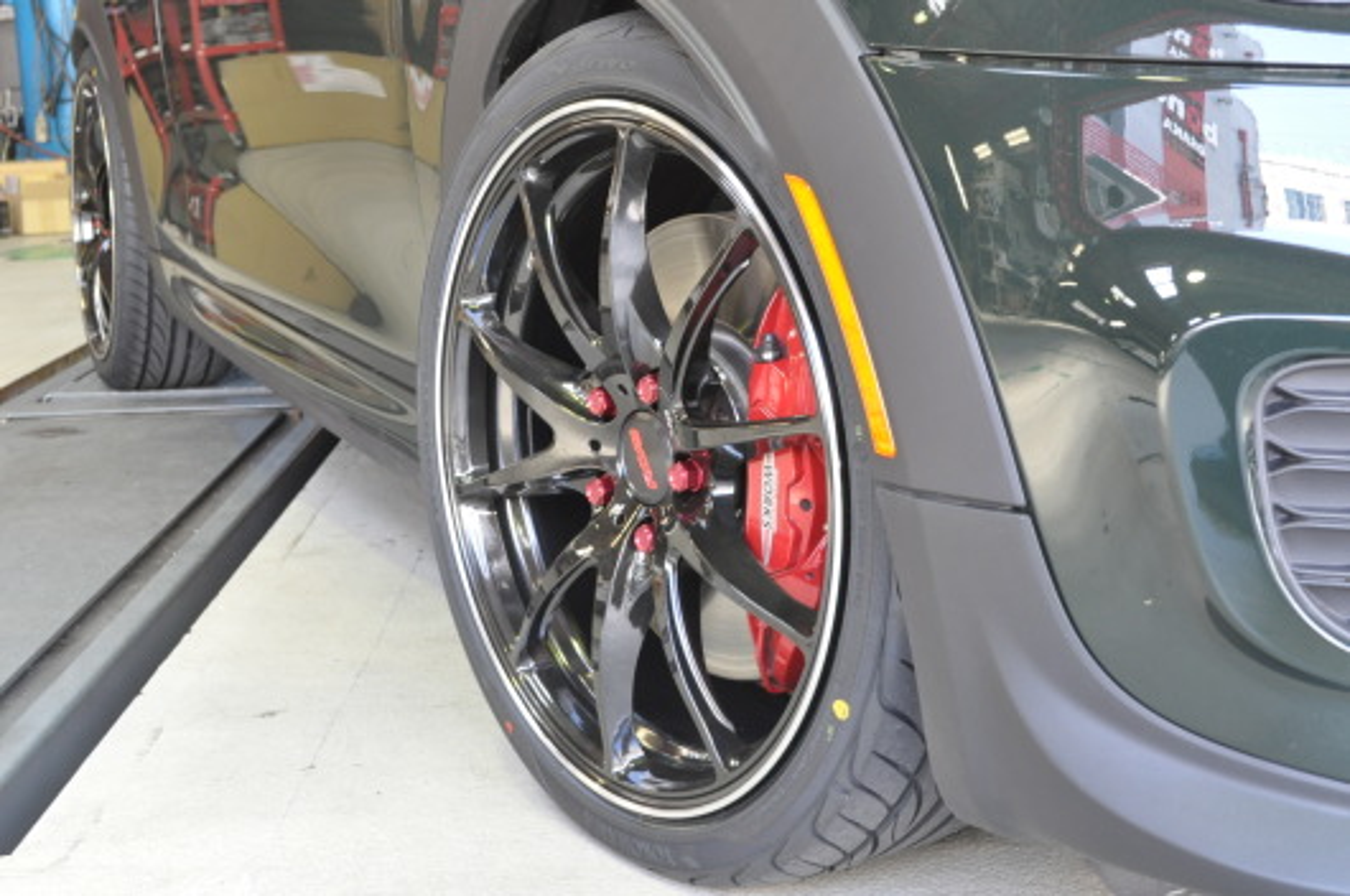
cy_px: 448
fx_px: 2135
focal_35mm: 57
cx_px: 675
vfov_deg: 23.7
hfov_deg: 35.1
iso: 800
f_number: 8
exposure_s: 1/10
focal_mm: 38
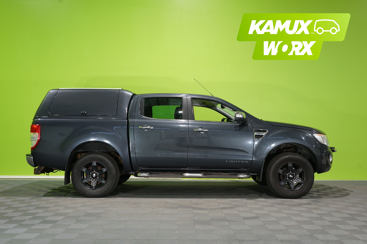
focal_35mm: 34
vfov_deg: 38.9
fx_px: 347
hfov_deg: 55.8
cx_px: 184
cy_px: 122
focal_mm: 34
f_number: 5.6
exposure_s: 1/30
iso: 800
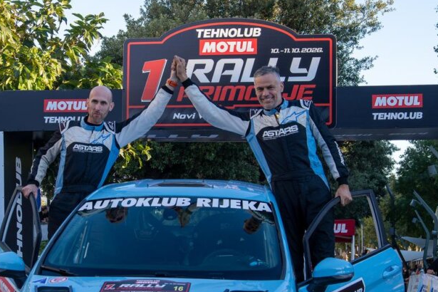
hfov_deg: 25.3
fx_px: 973
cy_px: 196
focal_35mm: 80
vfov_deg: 17.0
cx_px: 178
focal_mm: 28
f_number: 4
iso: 100
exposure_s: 1/200
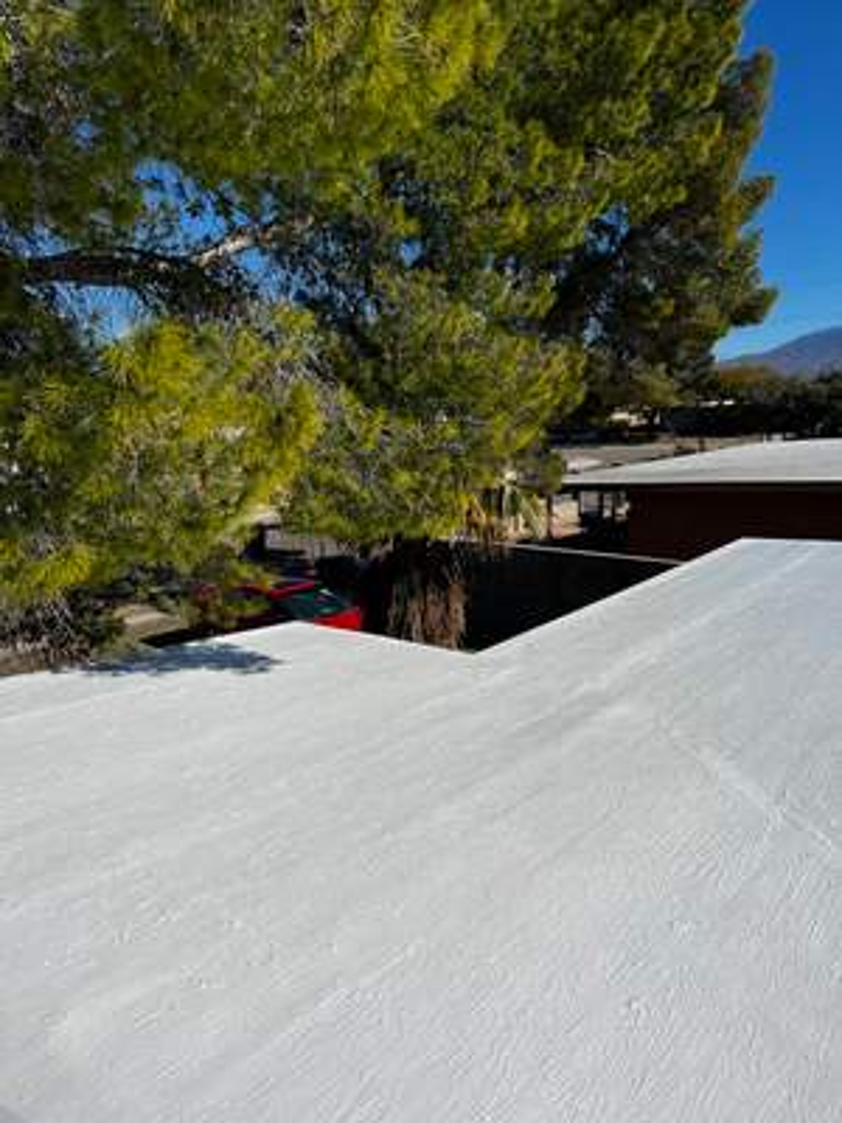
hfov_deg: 53.1
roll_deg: +0.6
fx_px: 843
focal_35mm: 26
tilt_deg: -10.4
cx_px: 421
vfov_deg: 67.3
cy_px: 562
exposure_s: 1/11364
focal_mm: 5.7
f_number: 1.5
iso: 50
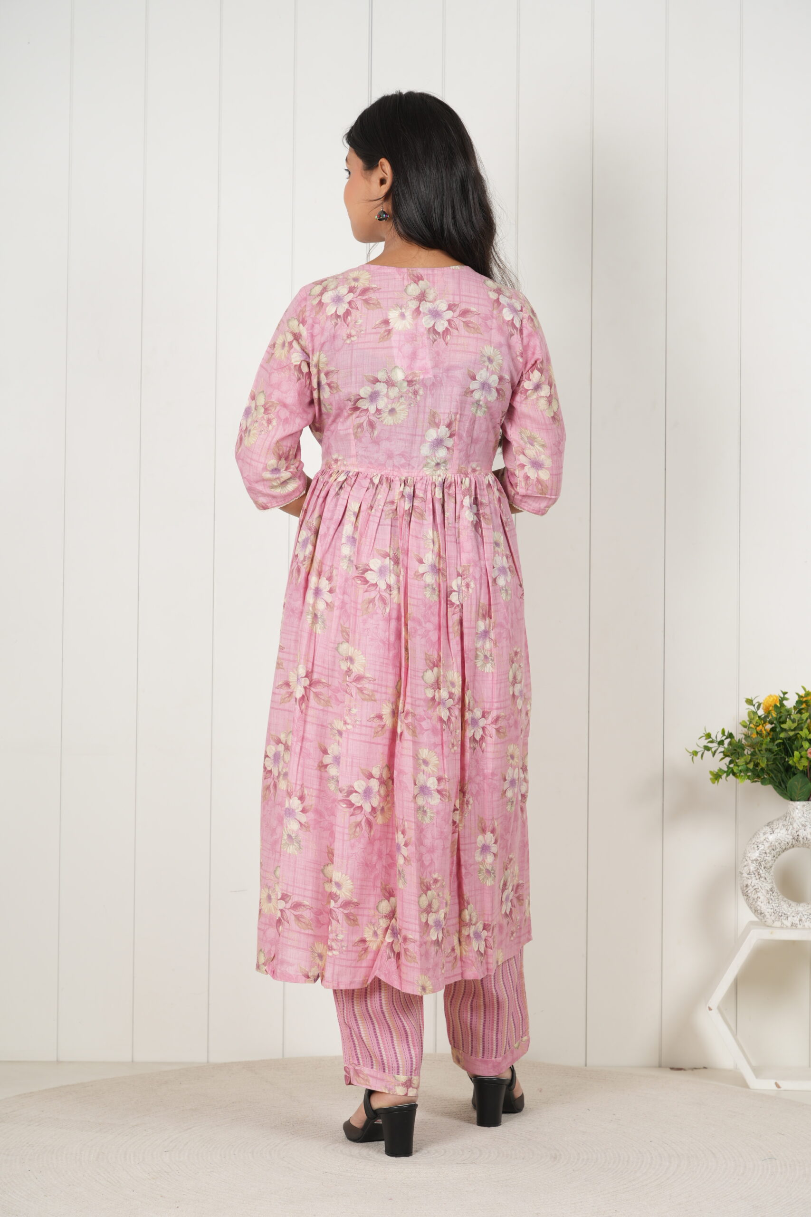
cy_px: 608
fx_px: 2162
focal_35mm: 64
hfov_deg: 21.2
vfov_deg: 31.4
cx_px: 406
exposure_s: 1/125
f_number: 6.3
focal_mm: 64
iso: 125
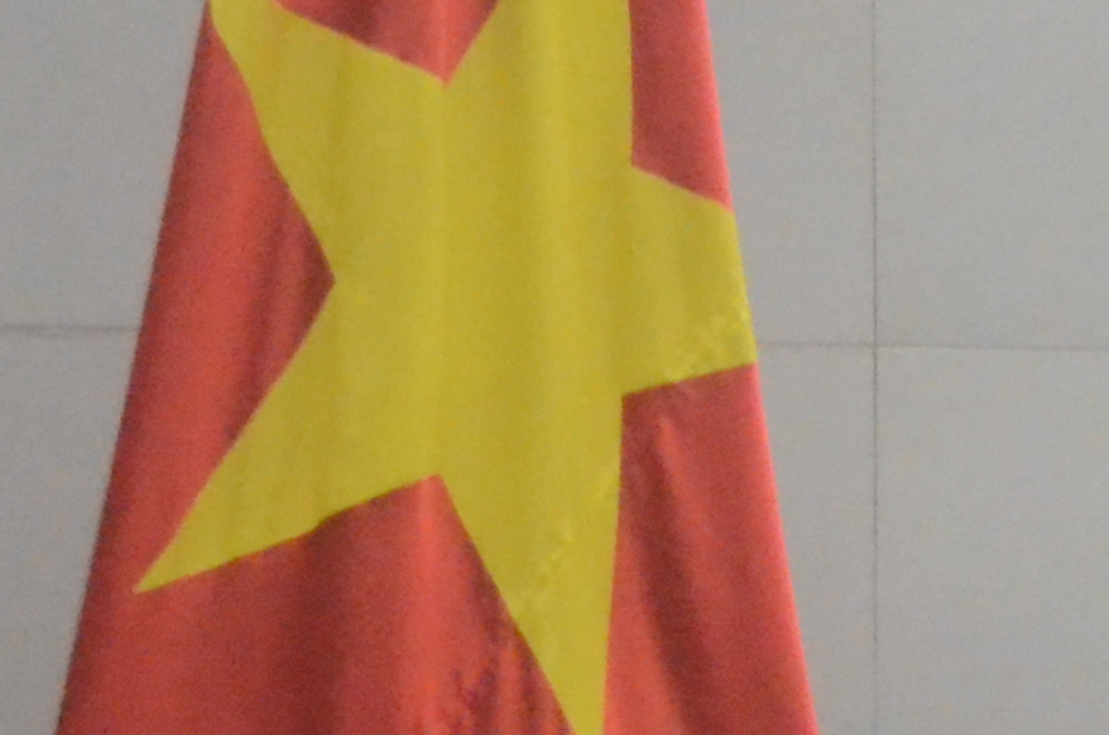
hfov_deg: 6.6
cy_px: 575
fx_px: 9345
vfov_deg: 4.5
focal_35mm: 304
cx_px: 2038
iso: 6400
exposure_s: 1/400
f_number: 5
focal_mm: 38
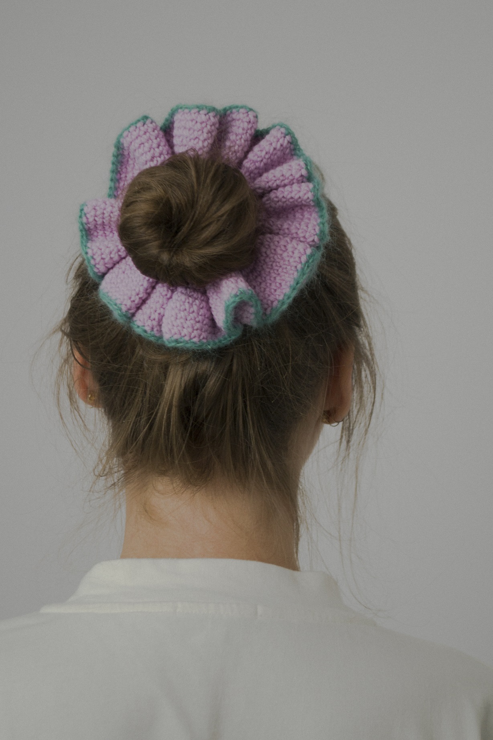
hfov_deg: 16.5
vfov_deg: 24.6
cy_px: 370
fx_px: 1695
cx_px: 246
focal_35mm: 82
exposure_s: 1/80
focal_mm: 55
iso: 250
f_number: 5.6
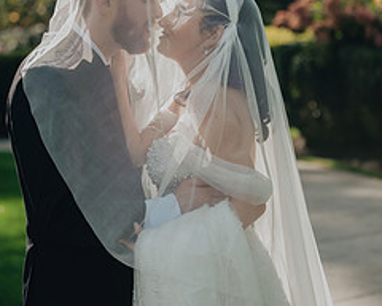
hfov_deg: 15.6
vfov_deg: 12.4
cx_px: 193
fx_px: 1391
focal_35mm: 123
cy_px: 18
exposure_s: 1/4000
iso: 800
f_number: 2.8
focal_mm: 70
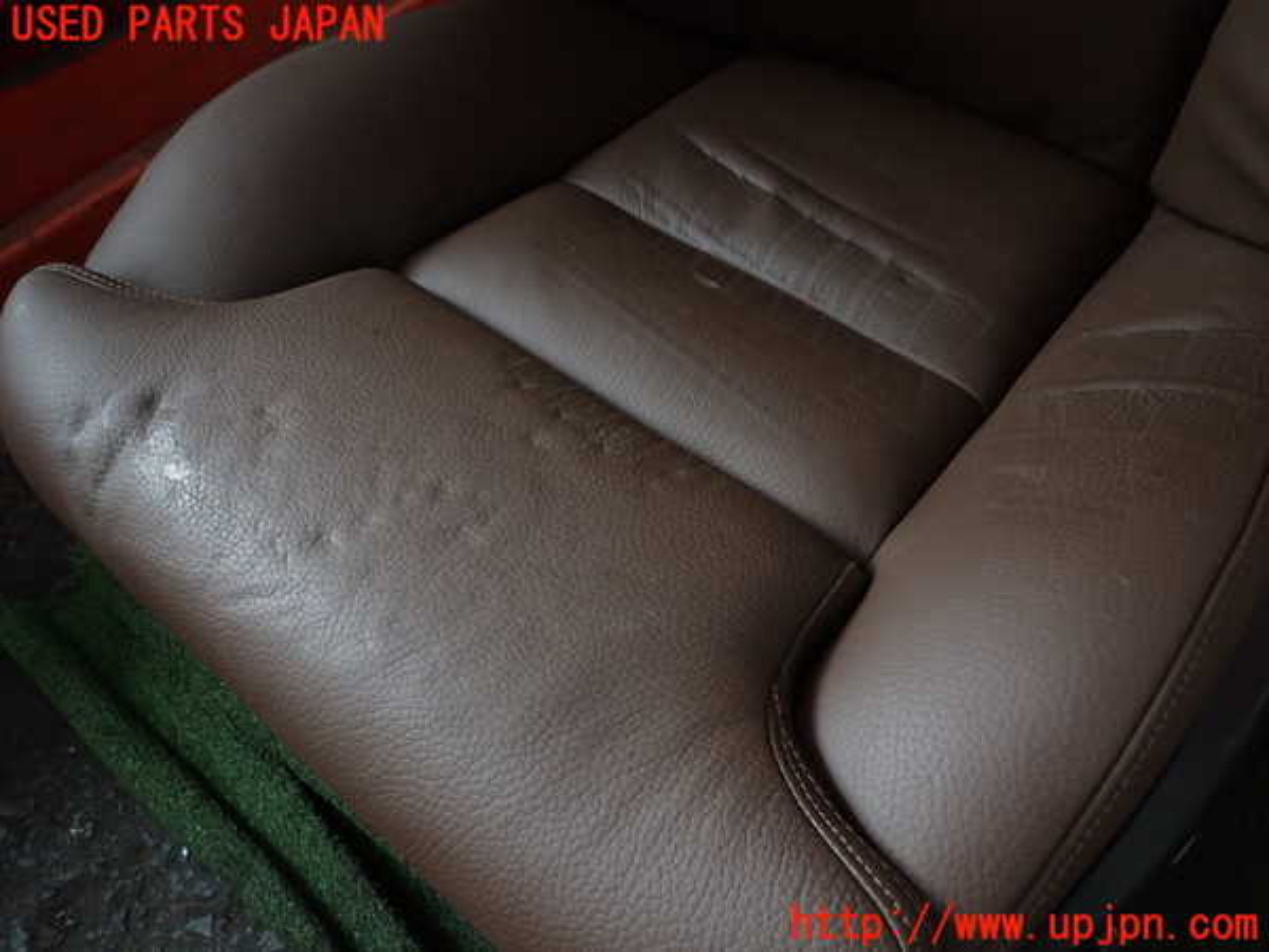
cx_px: 634
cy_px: 476
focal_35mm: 25
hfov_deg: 69.4
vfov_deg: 54.9
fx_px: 916
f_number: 2
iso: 200
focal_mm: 4.5
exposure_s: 1/40
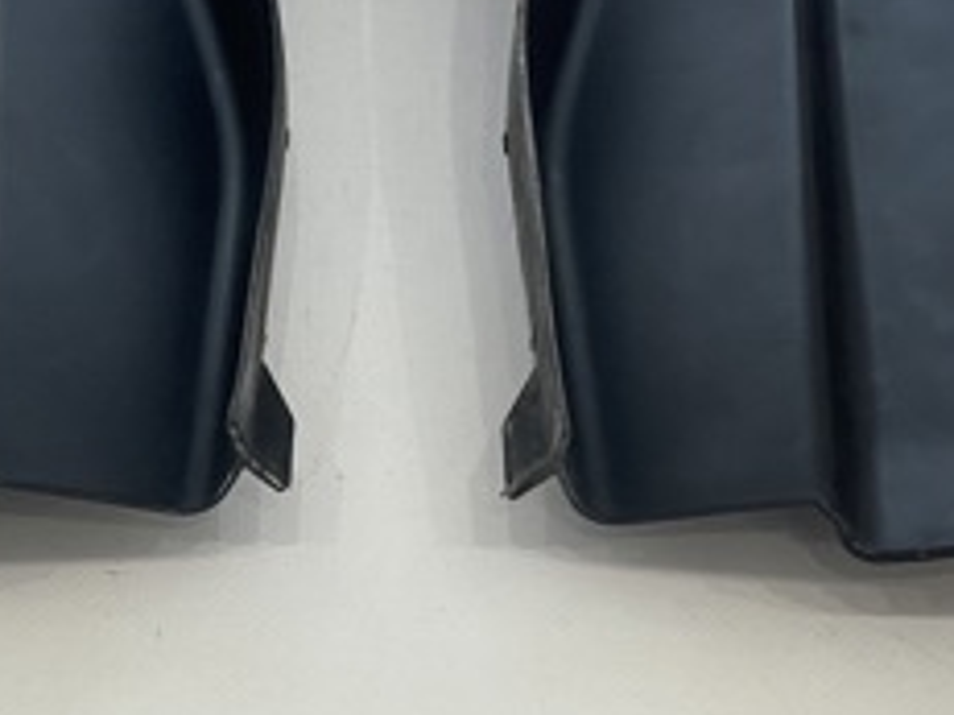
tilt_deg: -40.7
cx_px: 281
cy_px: -93
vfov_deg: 8.3
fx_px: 4876
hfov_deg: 11.2
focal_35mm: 177
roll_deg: -1.4
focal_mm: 7.5
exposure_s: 1/100
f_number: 2.2
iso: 100
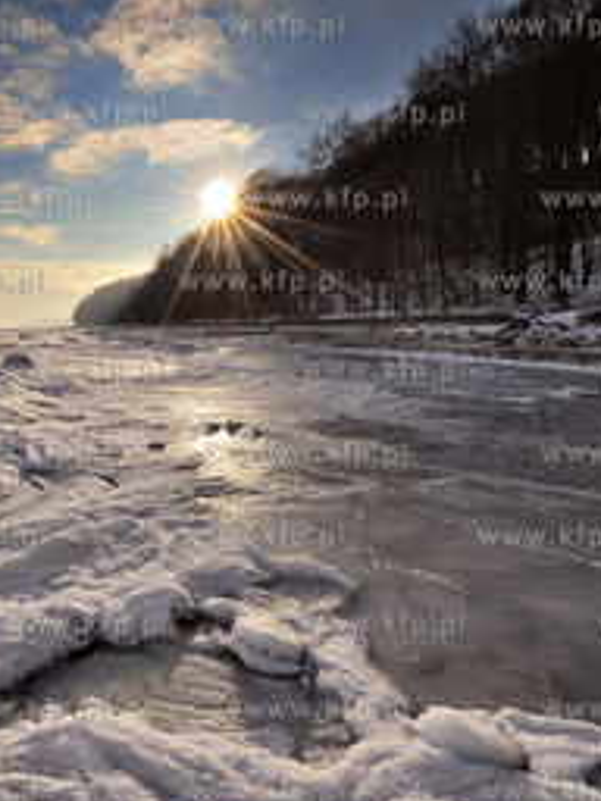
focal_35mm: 21
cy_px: 410
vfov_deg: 79.0
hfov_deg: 61.7
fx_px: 486
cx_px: 194
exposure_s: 1/250
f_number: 20
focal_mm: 14
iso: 200
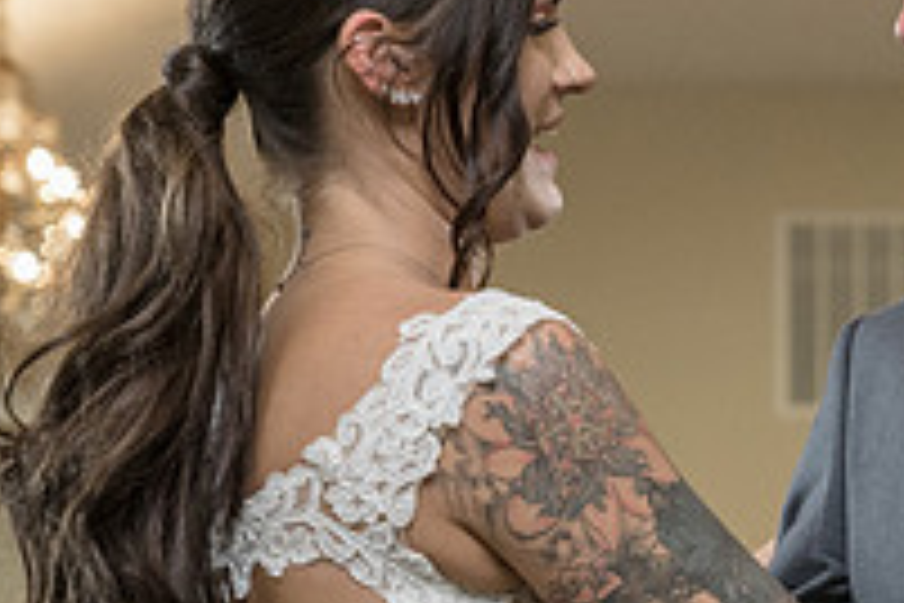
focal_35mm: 248
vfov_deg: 5.5
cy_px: 475
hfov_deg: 8.2
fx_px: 6227
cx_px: 1104
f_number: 4
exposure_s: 1/250
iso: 2000
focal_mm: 60
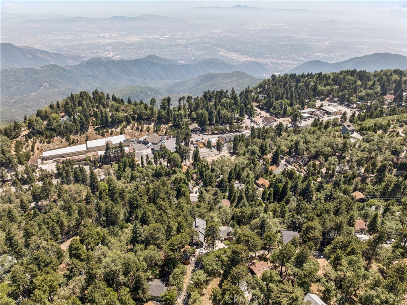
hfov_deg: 71.6
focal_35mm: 24
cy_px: 152
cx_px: 204
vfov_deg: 56.7
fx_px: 282
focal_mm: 12.3
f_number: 2.8
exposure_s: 1/80
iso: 100
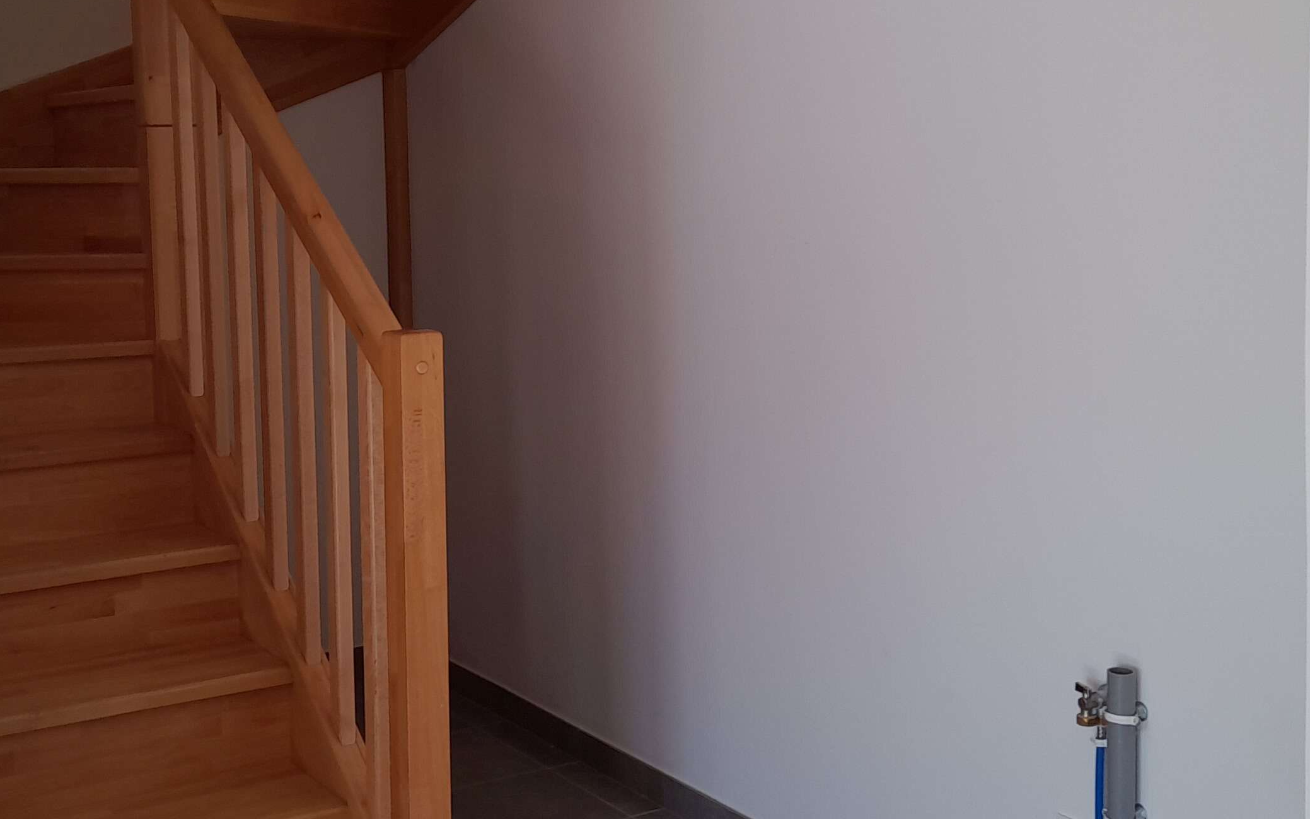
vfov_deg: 25.2
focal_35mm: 51
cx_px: 543
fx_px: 1821
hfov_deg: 39.4
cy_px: 292
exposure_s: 1/100
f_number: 2
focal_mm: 4.6
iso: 25
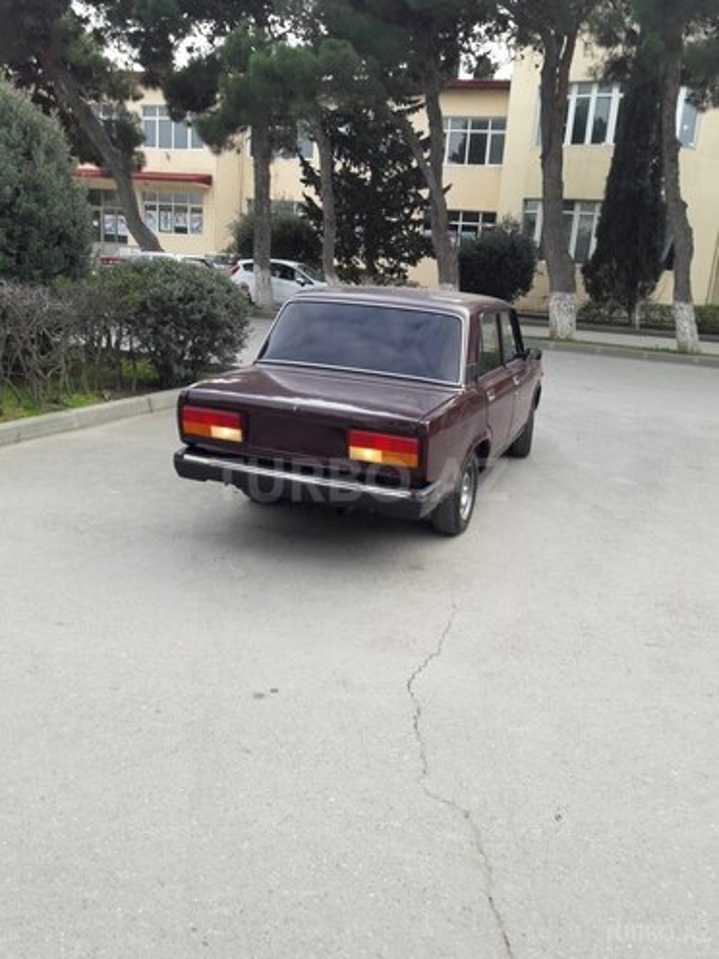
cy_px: 480
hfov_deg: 49.7
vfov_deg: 63.4
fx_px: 775
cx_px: 360
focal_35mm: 28
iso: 40
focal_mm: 3.7
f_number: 1.9
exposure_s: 1/241
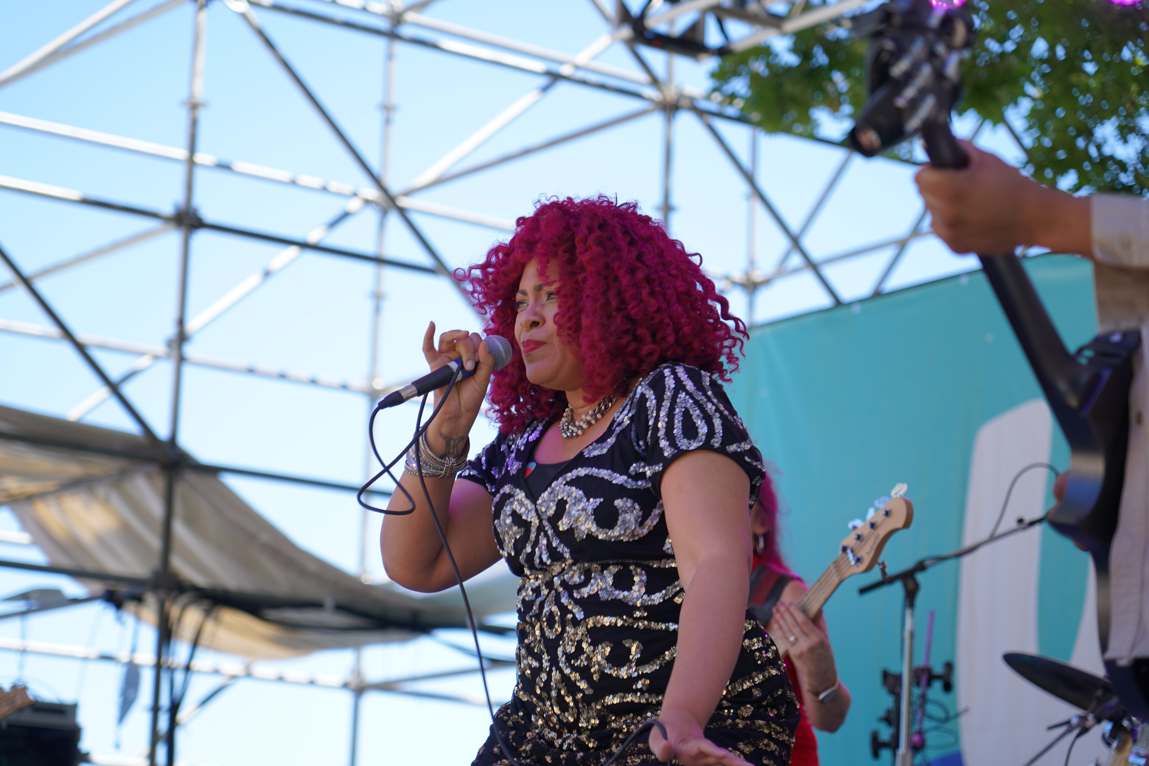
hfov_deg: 19.5
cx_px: 574
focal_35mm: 105
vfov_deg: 13.0
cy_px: 383
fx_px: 3351
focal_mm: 105
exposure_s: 1/200
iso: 100
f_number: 4
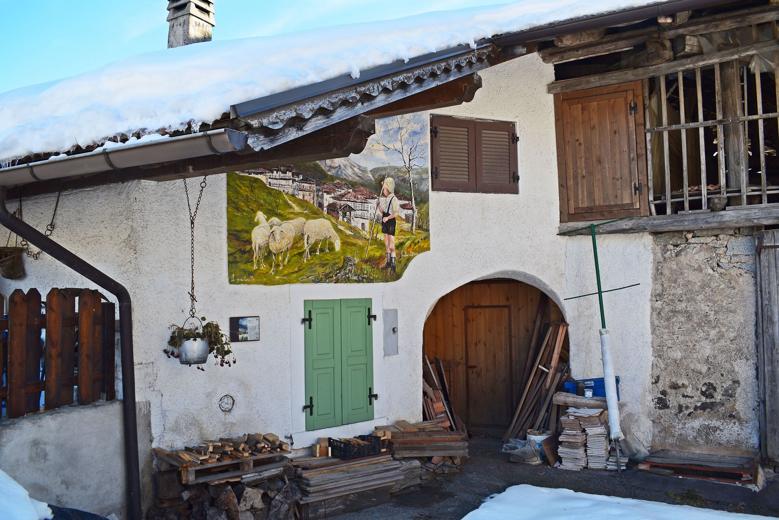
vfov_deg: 41.7
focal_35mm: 32
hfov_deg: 59.5
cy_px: 260
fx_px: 682
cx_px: 390
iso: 100
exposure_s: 1/80
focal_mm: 21
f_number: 6.3
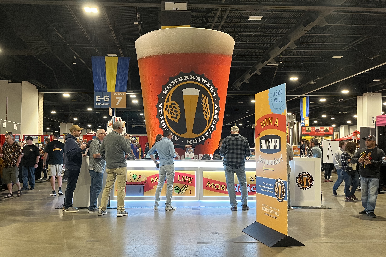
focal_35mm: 32
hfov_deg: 58.6
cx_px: 174
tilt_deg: +1.7
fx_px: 343
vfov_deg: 41.1
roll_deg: -0.4
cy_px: 139
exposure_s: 1/60
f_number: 1.6
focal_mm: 5.1
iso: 250
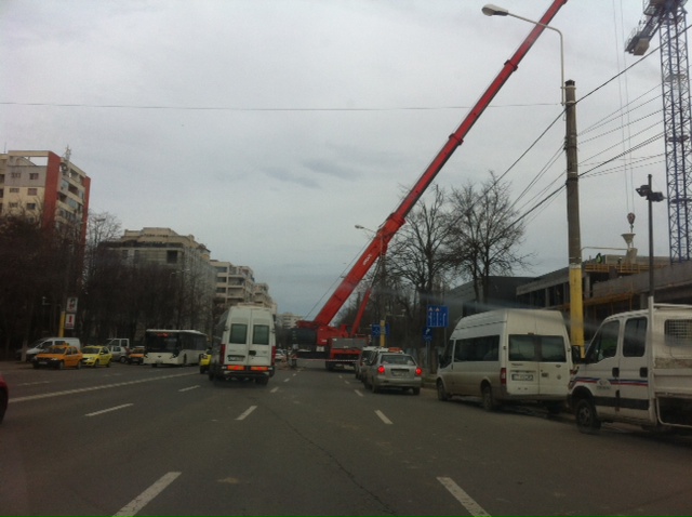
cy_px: 258
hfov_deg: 52.7
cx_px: 346
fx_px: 699
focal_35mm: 35
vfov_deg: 40.6
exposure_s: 1/1077
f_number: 2.8
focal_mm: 3.85
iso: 80
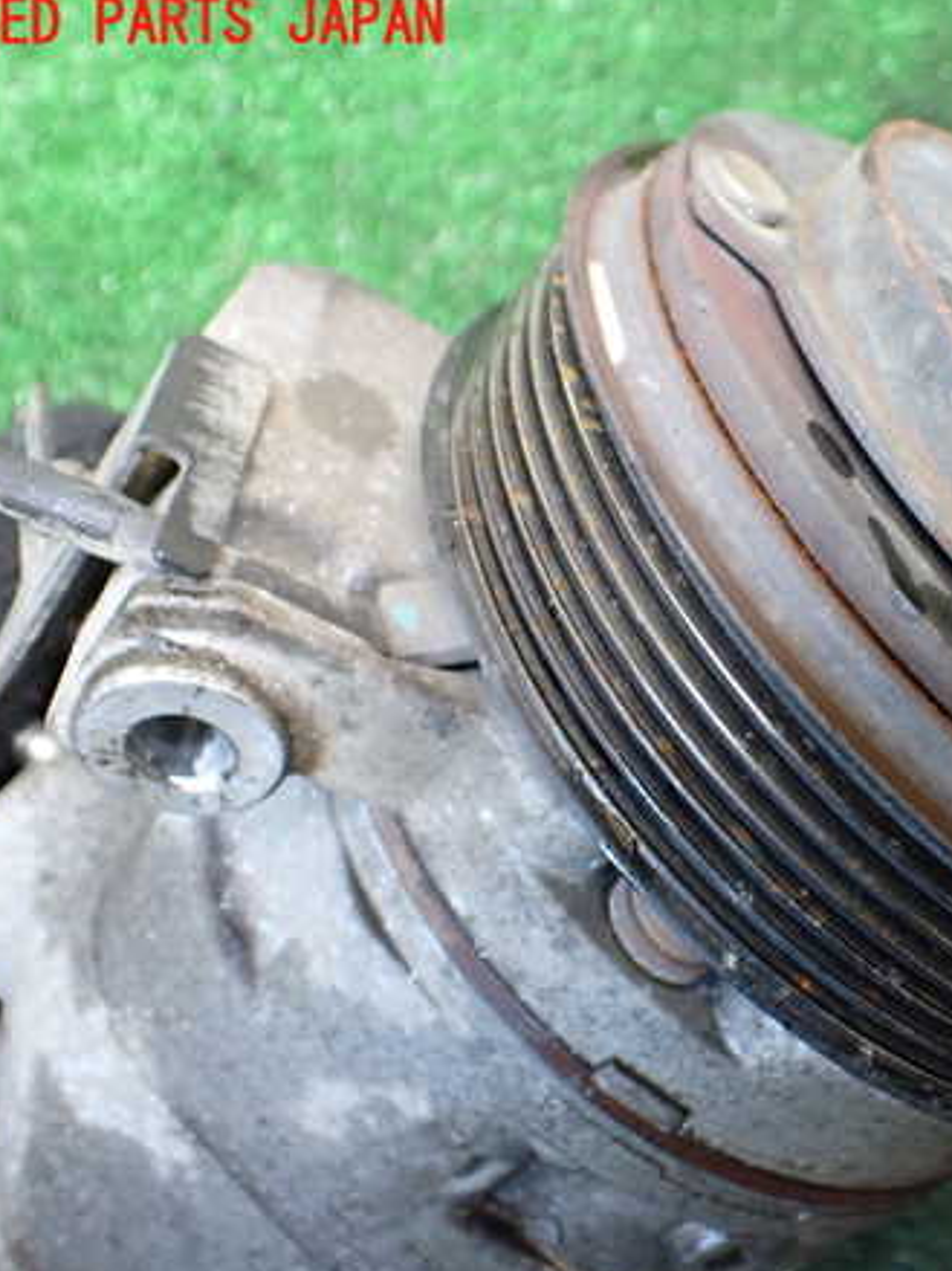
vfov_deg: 45.8
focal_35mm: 41
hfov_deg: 33.9
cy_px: 640
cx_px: 787
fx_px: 1504
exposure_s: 1/80
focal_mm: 5.4
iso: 800
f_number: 2.3
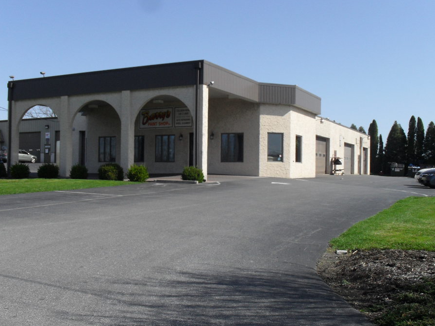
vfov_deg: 35.9
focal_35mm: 40
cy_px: 173
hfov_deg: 46.8
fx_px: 503
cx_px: 226
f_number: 8.4
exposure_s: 1/250
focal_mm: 6.3
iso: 100
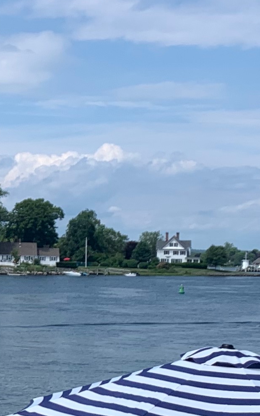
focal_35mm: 112
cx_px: -120
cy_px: 221
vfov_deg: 18.6
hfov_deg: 11.3
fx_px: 1270
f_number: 1.8
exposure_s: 1/2611
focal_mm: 4.25
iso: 25
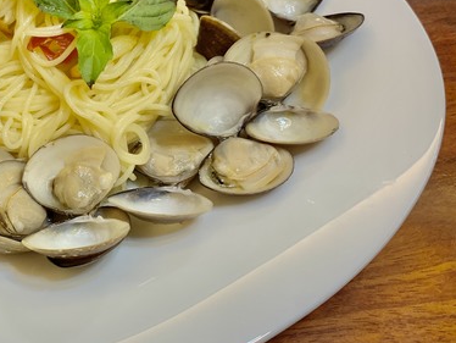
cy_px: 155
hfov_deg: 36.4
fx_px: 659
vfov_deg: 29.1
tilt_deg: -57.0
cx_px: 71
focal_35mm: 50
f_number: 1.8
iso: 50
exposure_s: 1/60
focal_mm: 4.25
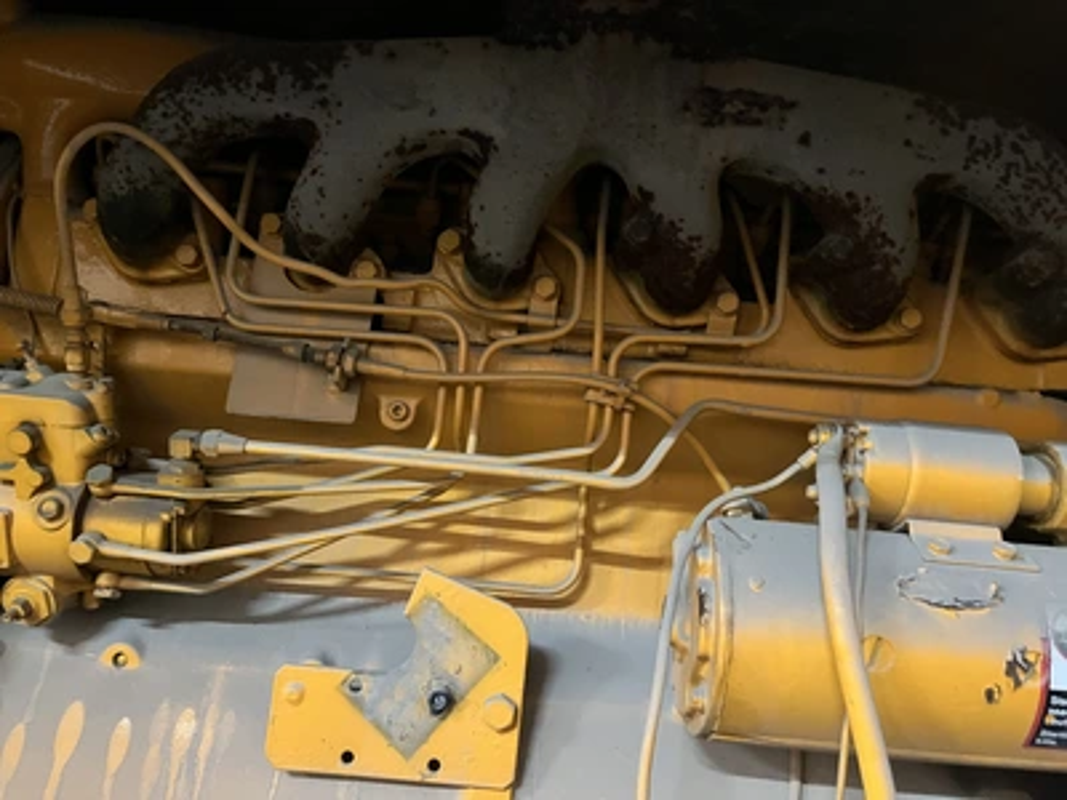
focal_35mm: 26
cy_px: 400
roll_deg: -6.5
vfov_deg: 53.1
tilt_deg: +4.3
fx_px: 801
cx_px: 534
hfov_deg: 67.3
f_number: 1.6
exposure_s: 1/30
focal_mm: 5.1
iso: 640
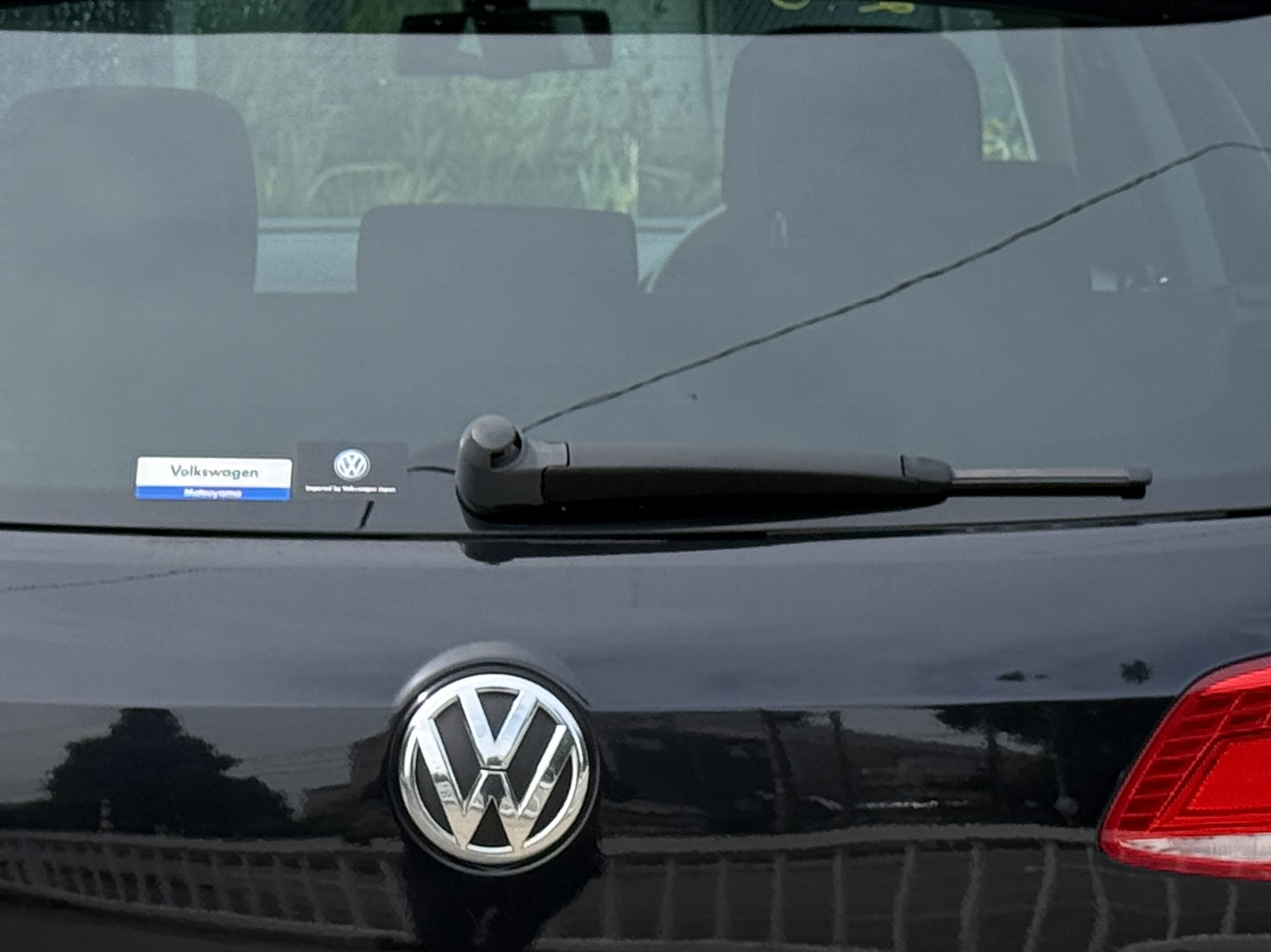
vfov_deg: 10.9
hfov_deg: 14.6
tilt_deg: -9.3
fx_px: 4956
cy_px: 780
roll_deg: +1.5
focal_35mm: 135
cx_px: 496
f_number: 1.78
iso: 100
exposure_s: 1/2415
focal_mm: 6.76
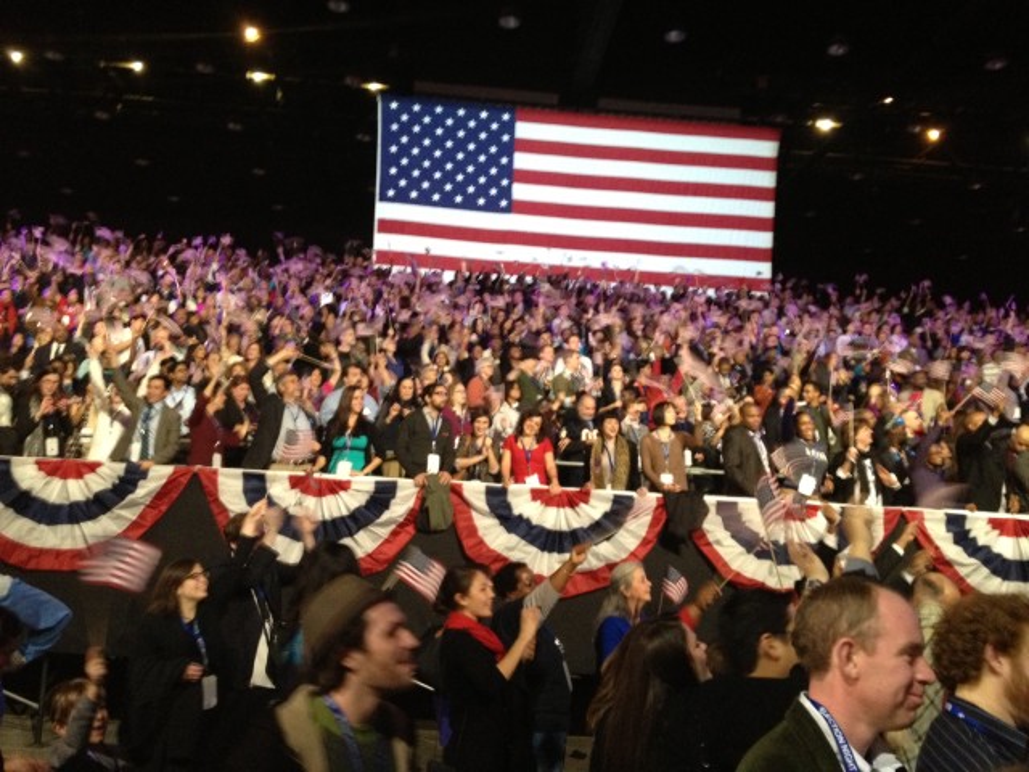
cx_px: 514
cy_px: 386
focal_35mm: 35
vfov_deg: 40.7
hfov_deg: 52.6
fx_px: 1040
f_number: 2.4
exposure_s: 1/15
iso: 400
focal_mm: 4.28
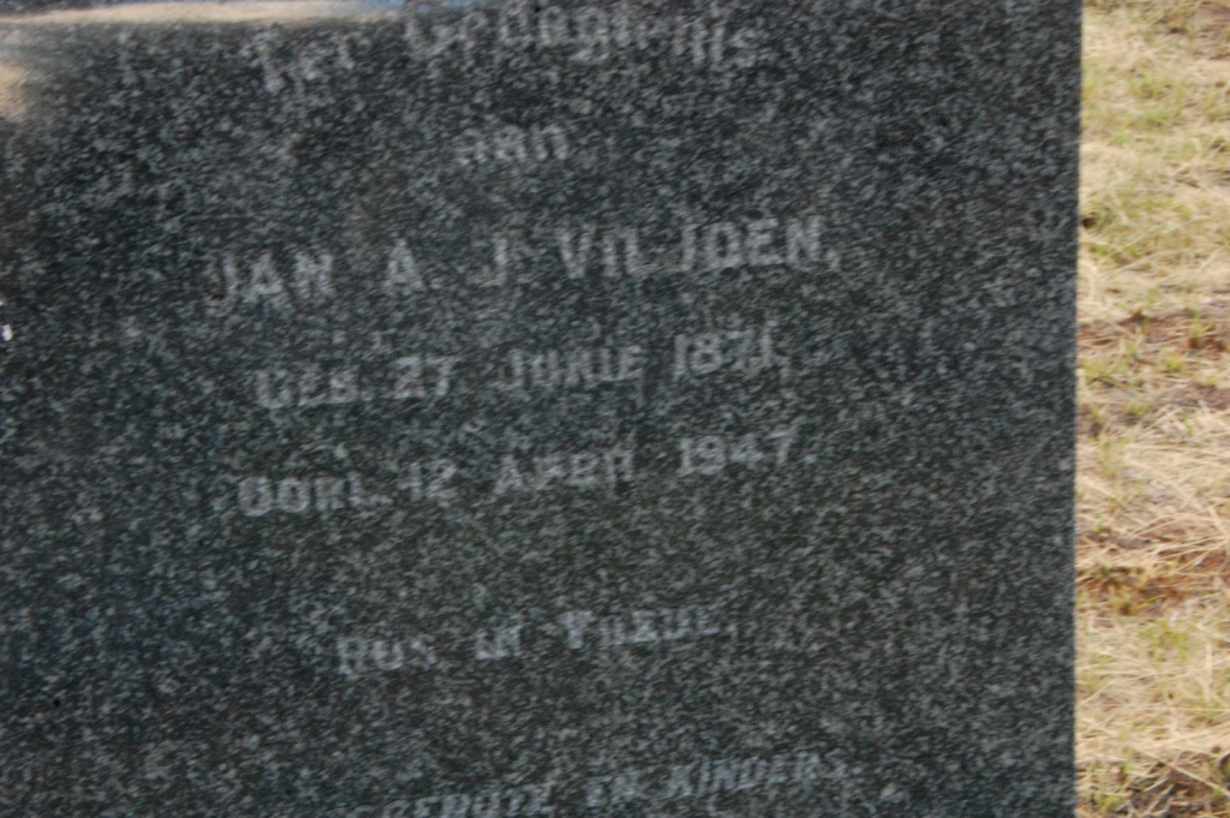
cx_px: 615
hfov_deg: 24.6
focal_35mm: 82
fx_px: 2816
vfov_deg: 16.5
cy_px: 409
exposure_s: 1/30
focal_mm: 55
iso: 1250
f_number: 22
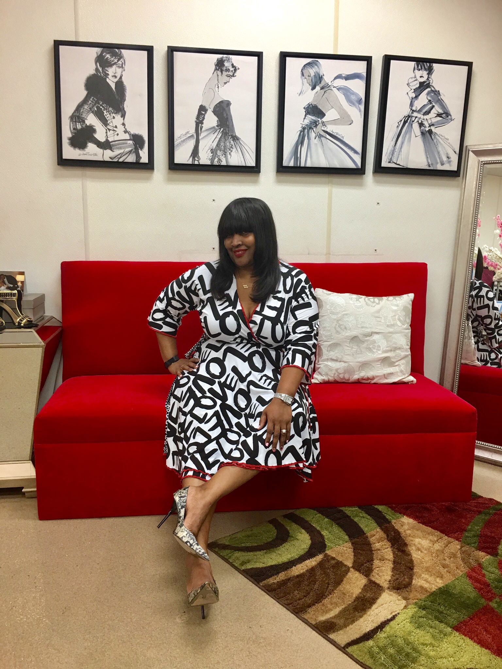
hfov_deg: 48.2
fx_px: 561
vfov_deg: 61.7
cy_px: 334
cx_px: 251
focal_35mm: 29
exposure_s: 1/15
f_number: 2.2
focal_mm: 4.15
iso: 25
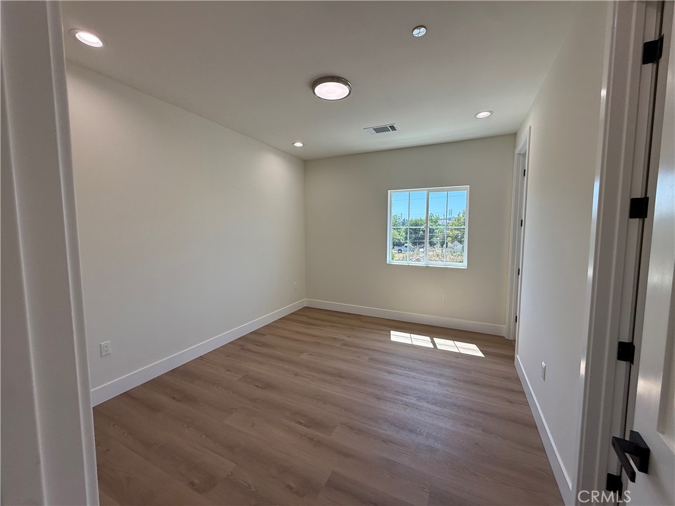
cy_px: 253
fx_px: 273
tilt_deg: -4.5
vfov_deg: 85.7
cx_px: 338
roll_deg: -0.2
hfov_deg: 102.1
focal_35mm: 14
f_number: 2.2
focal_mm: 2.22
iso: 64
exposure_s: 1/241
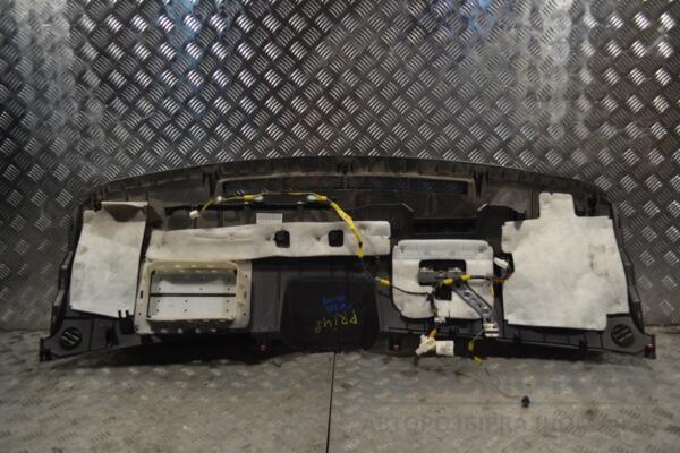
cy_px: 226
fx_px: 623
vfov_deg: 40.0
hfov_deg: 57.2
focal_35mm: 33
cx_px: 340
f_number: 4
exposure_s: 1/80
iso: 100
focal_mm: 22
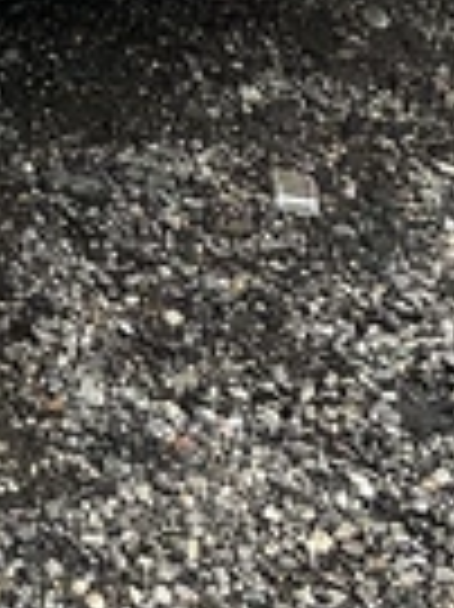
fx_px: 2820
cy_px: -277
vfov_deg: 11.8
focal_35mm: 161
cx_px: -337
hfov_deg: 8.9
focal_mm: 3
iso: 25
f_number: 1.8
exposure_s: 1/397
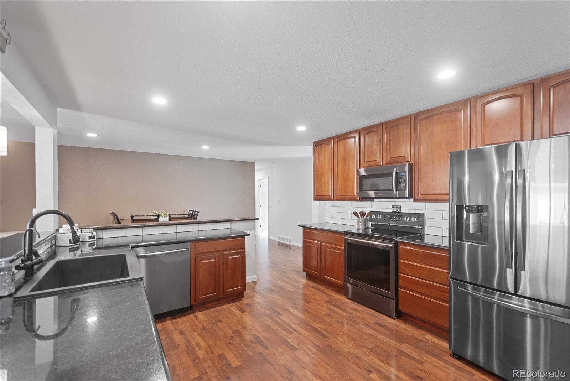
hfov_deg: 100.3
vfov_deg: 77.4
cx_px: 285
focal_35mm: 15
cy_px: 190
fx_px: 238
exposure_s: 1/1.25
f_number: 3.5
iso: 200
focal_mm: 10
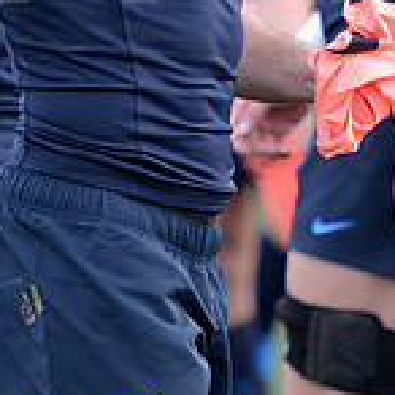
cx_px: 214
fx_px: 10870
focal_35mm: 842
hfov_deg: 2.1
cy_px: -91
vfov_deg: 2.1
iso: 1000
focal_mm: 250
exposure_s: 1/500
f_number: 4
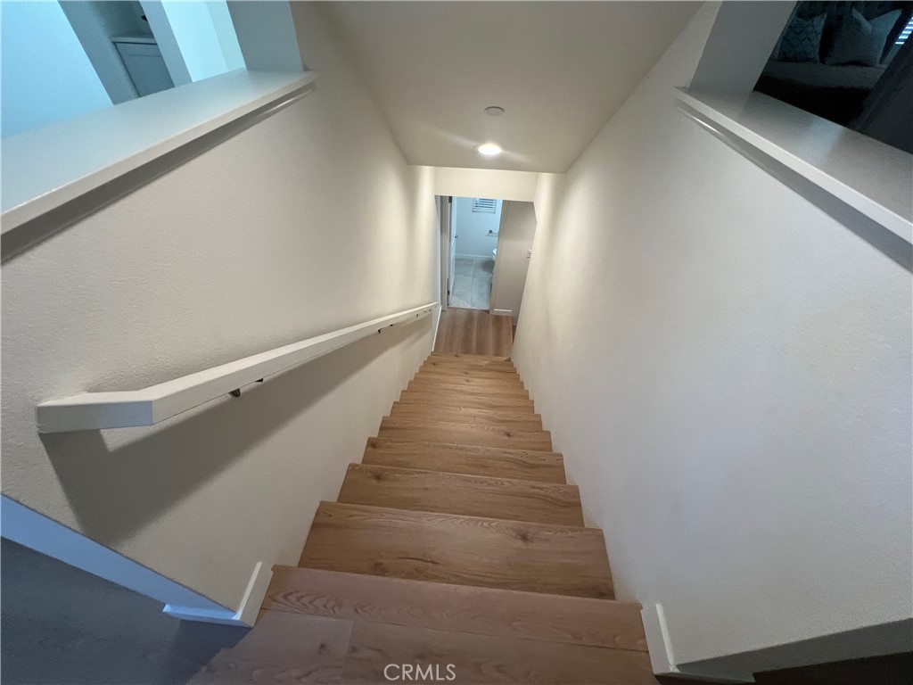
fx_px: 343
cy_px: 342
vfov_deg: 89.9
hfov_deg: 106.2
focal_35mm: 13
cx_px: 456
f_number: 1.8
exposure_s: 1/120
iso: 160
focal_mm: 1.57
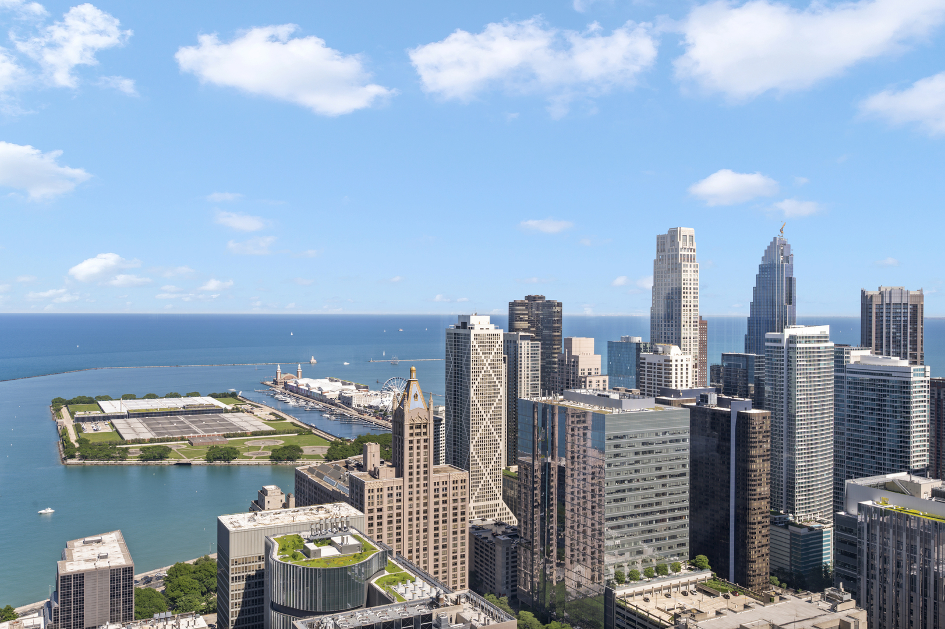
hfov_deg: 62.0
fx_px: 787
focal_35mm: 30
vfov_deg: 43.6
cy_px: 314
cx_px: 472
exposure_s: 1/50
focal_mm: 30
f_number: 10
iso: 100
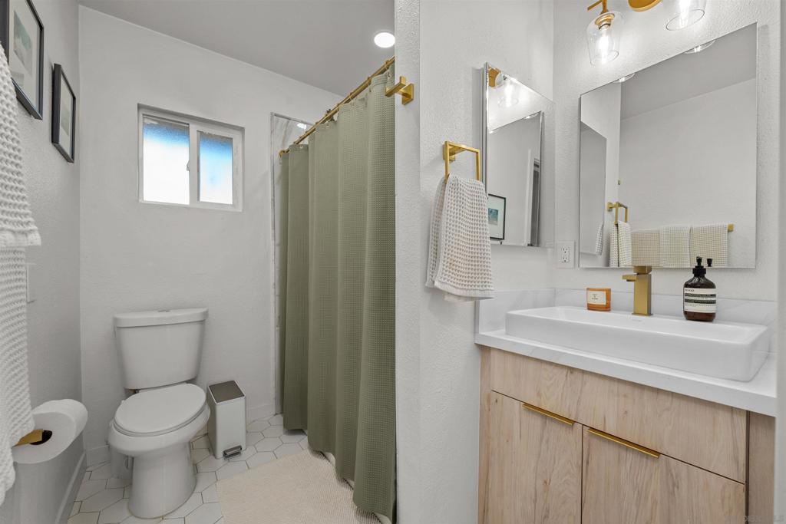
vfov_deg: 81.2
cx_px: 393
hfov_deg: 104.2
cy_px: 262
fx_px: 306
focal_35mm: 14
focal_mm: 14
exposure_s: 1/3
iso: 100
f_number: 8
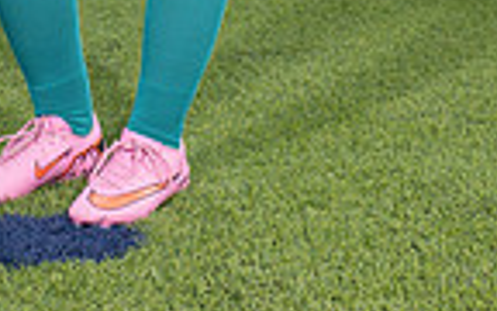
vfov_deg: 8.1
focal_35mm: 153
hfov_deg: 13.6
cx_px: 104
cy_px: -356
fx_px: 2072
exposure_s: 1/320
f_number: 7.1
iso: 125
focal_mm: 48
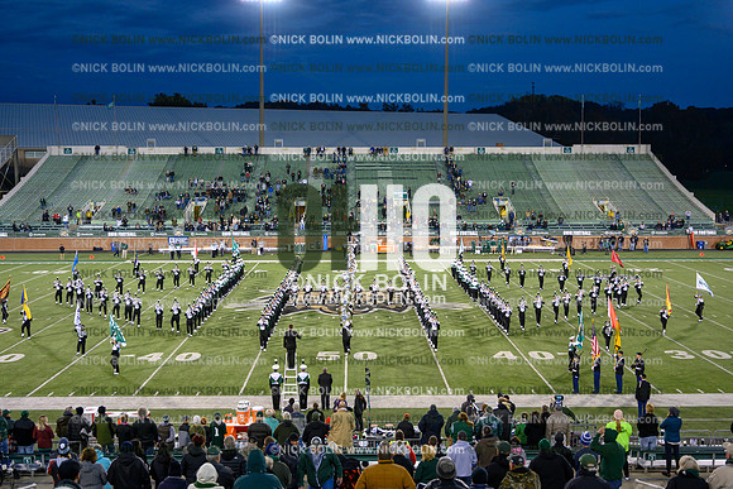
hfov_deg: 49.5
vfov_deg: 34.2
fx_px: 794
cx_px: 366
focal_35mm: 39
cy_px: 244
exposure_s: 1/320
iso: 2000
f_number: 4
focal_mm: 39
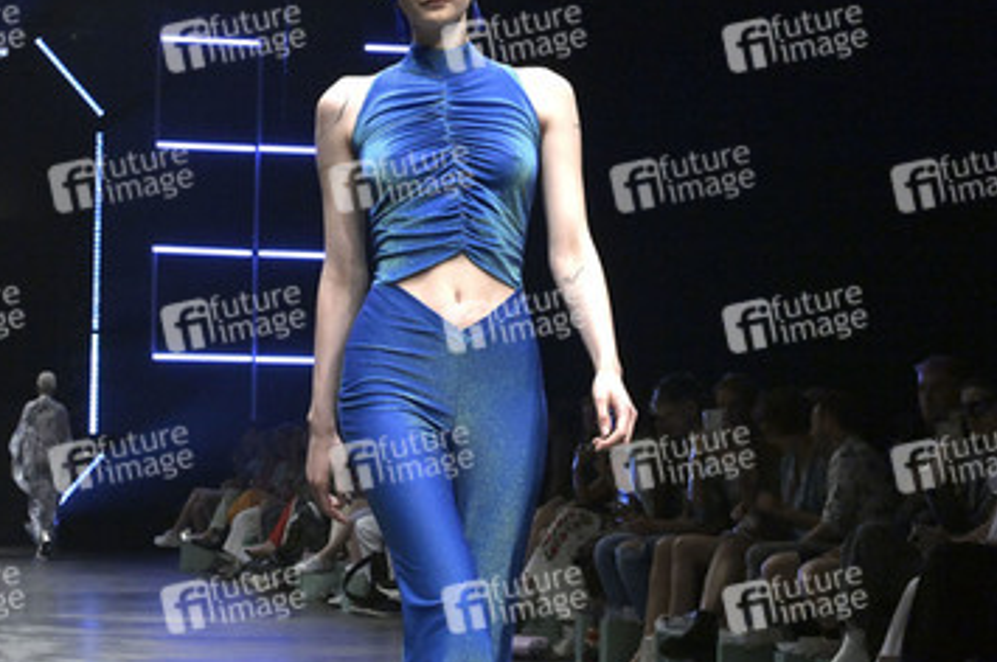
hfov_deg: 22.9
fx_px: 2462
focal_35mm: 89
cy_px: 250
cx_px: 440
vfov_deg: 15.3
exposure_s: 1/320
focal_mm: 70
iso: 8000
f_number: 14
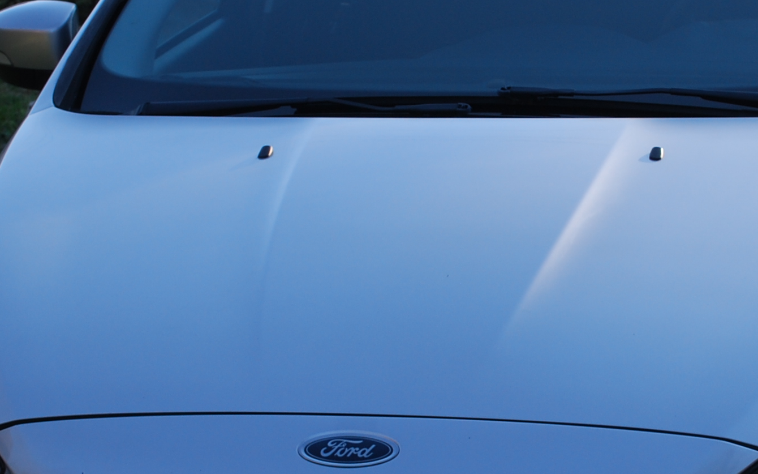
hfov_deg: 18.1
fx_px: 2375
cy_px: 277
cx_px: 477
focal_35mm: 115
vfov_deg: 11.4
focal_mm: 26
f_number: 5.6
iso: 100
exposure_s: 1/125
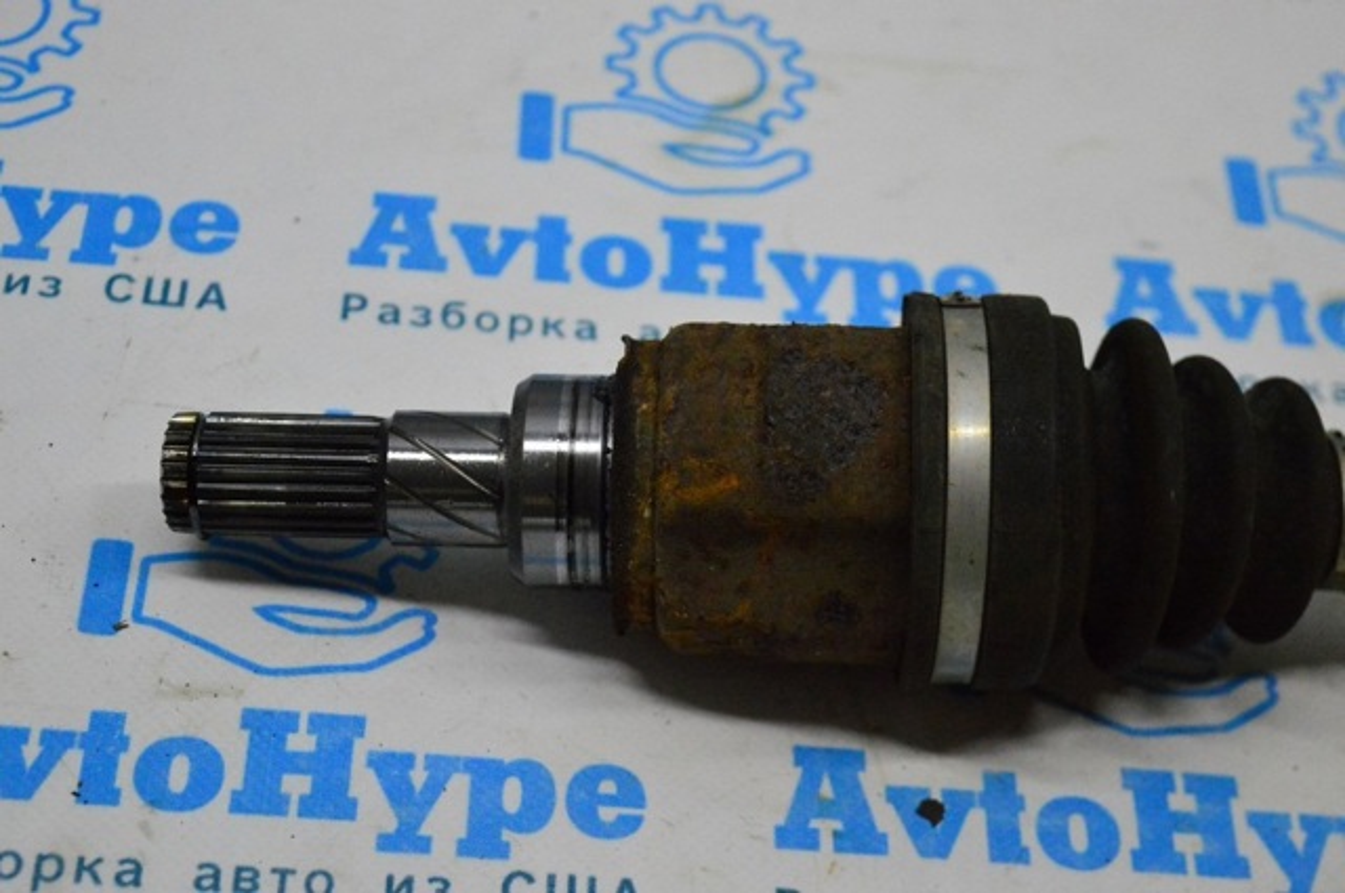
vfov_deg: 18.9
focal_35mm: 72
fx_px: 2687
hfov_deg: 28.1
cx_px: 672
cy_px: 446
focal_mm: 48
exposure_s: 1/1000
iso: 6400
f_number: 5.3
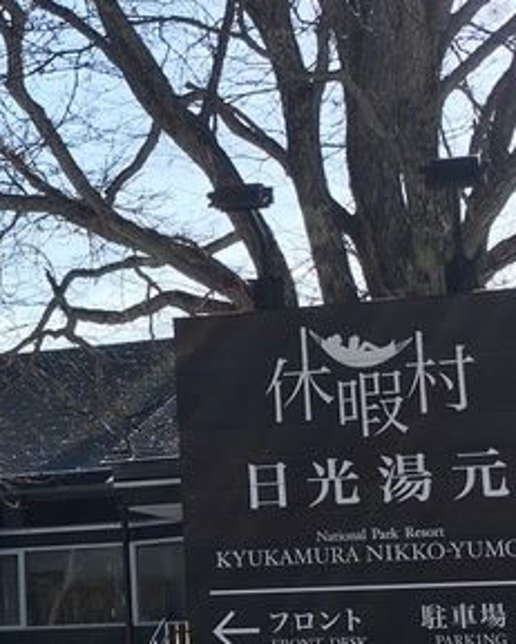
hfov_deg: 18.9
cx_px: 68
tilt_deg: +11.0
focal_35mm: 80
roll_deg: +0.9
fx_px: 1525
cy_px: 343
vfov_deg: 23.8
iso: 25
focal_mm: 4.15
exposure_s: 1/1040
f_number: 2.2
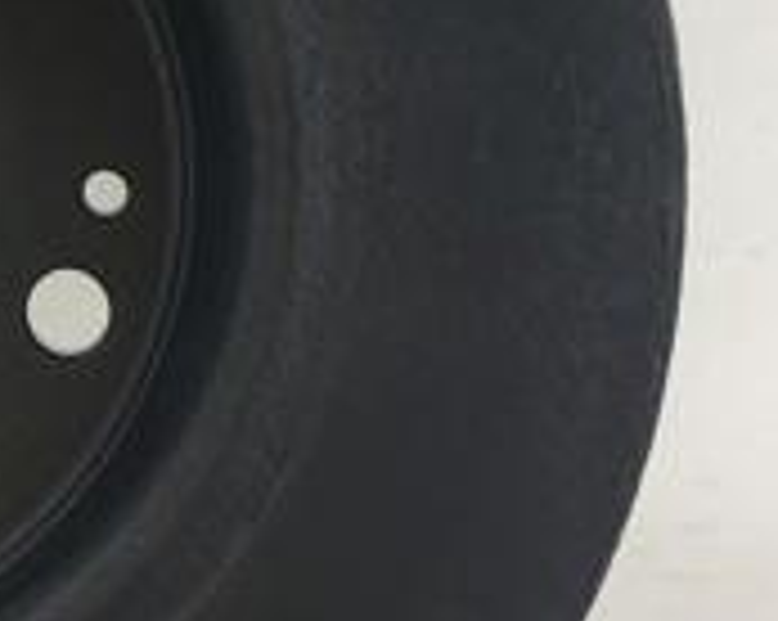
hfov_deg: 16.9
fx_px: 2415
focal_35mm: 105
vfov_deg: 14.6
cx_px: -324
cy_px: 198
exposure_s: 1/155
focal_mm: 4.15
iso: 25
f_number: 2.2
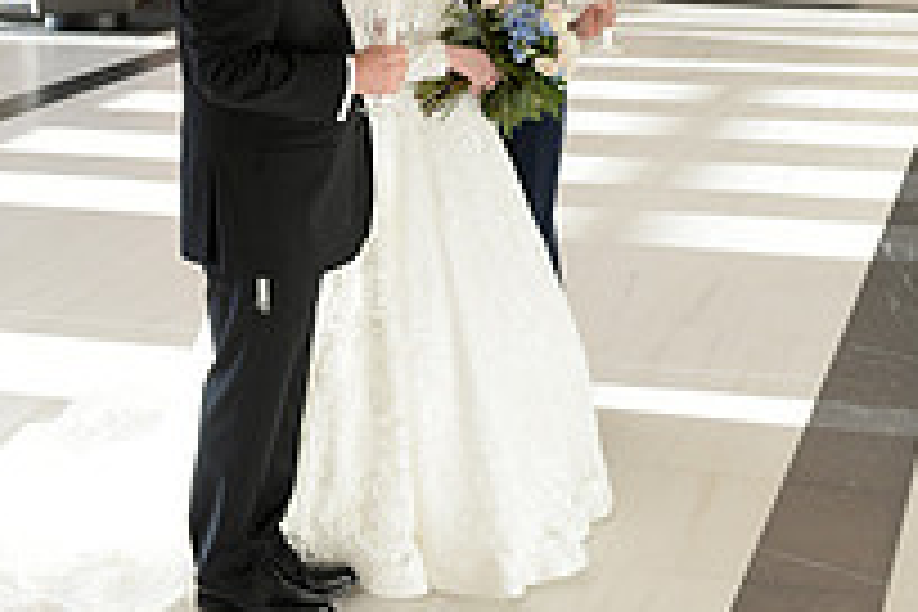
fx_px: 1963
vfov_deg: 16.5
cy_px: -238
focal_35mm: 77
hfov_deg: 26.3
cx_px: 412
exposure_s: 1/200
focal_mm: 35
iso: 1000
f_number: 5
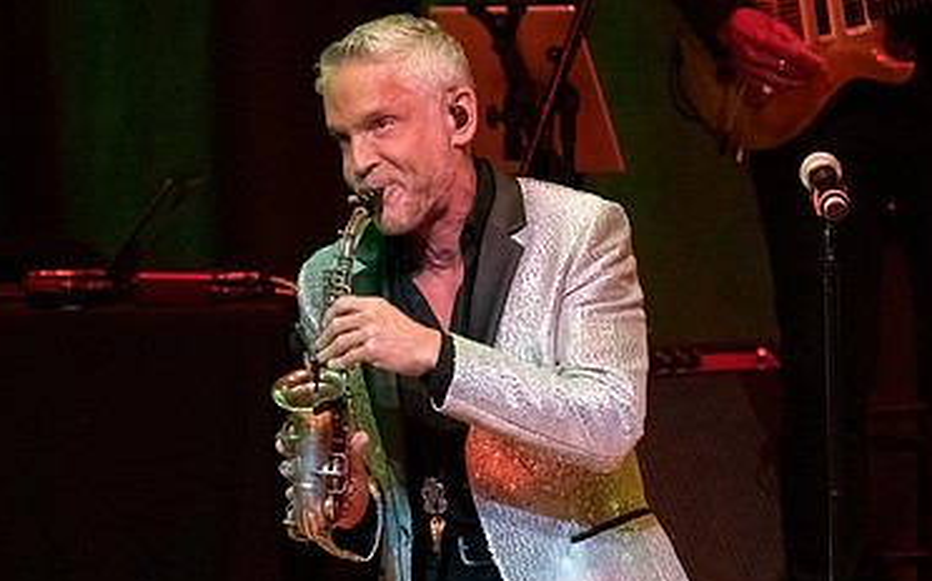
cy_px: 619
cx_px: 698
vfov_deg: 1.3
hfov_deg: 2.0
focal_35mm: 1039
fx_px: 26375
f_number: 7.1
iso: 5000
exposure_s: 1/320
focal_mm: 400
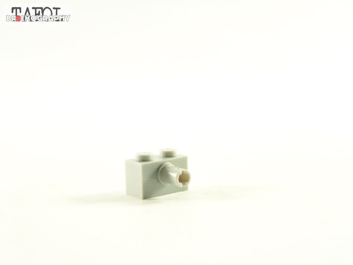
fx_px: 765
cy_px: 132
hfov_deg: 26.0
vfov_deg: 19.6
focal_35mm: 75
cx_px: 176
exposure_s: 1/60
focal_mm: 12.4
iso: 400
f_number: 3.2
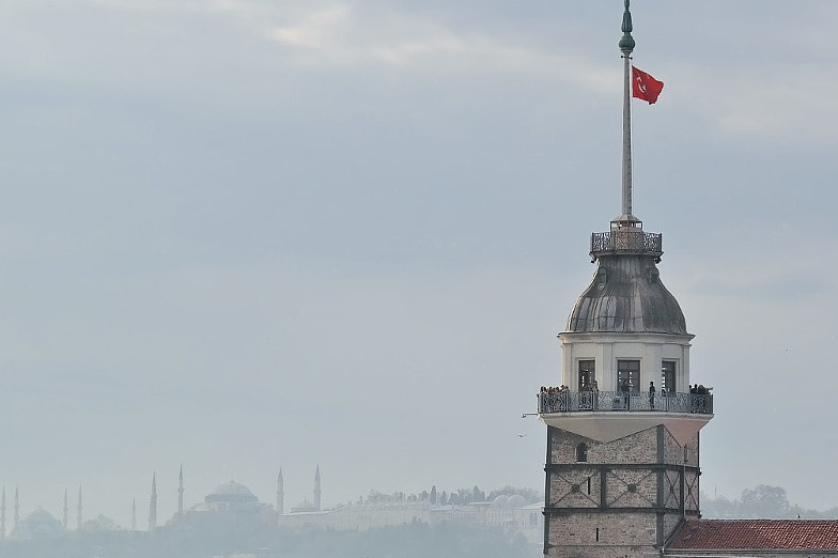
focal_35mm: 149
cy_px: 356
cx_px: 588
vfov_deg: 9.2
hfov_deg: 13.8
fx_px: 3467
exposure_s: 1/400
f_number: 8
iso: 100
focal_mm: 48
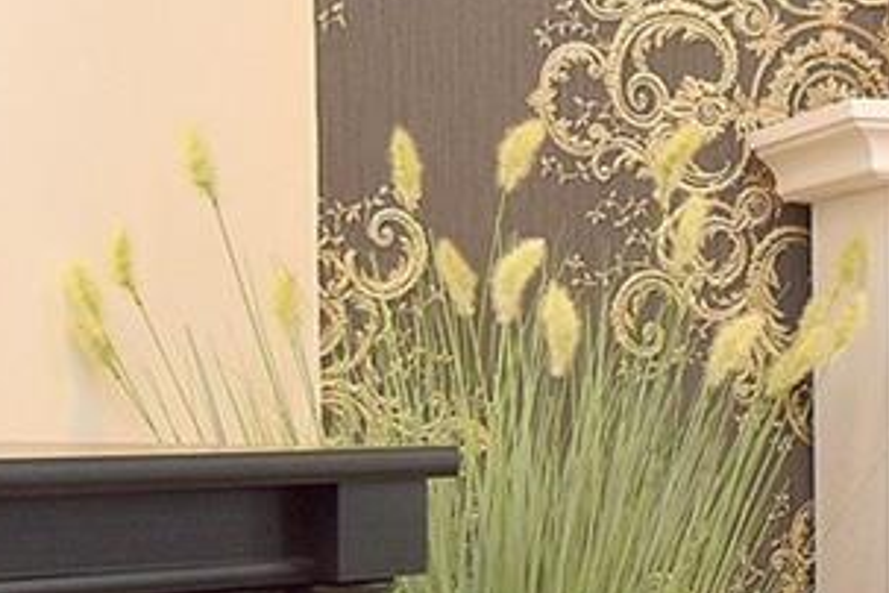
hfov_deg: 18.0
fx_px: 2420
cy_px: 602
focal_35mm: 98
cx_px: 1417
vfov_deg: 13.7
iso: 500
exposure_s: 1/60
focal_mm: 29
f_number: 6.3
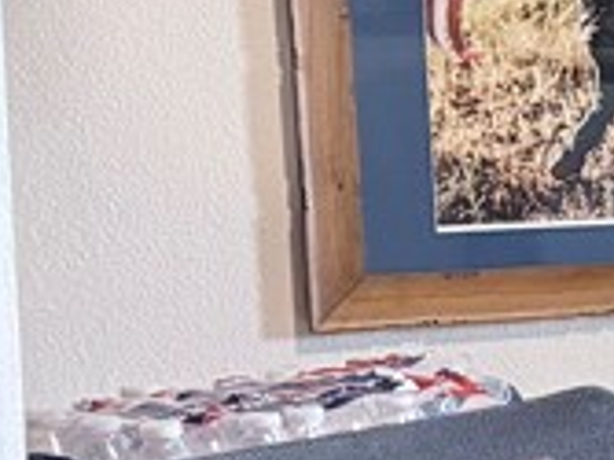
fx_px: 2606
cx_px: 1857
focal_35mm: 147
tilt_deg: -5.0
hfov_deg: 10.0
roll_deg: -0.6
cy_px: 331
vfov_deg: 10.1
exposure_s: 1/60
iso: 400
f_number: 1.78
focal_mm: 6.76
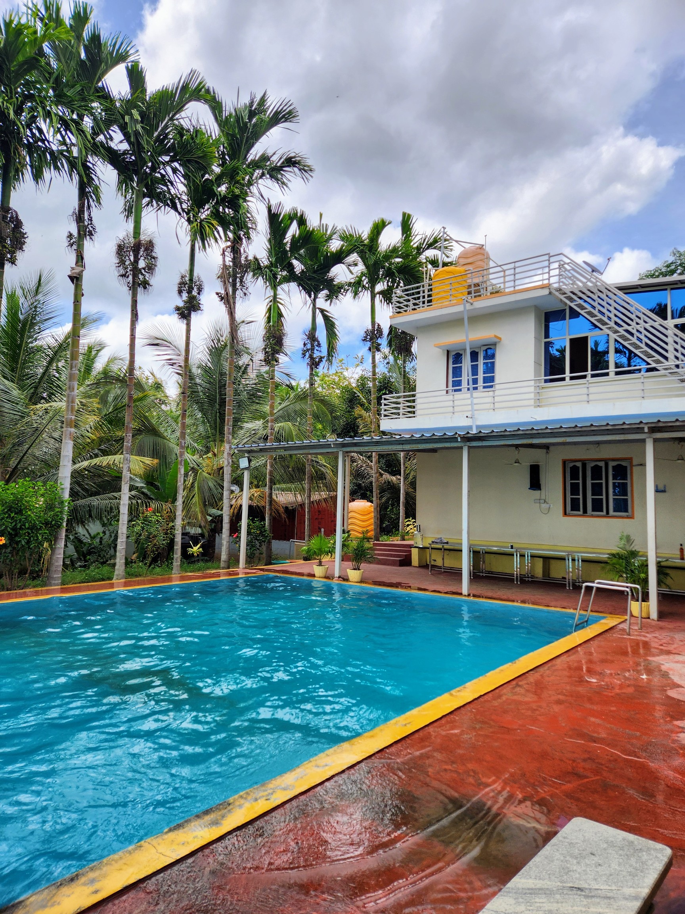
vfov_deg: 73.9
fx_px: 607
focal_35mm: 23
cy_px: 457
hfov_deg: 58.9
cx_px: 342
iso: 20
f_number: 1.8
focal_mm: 5.4
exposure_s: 1/1225
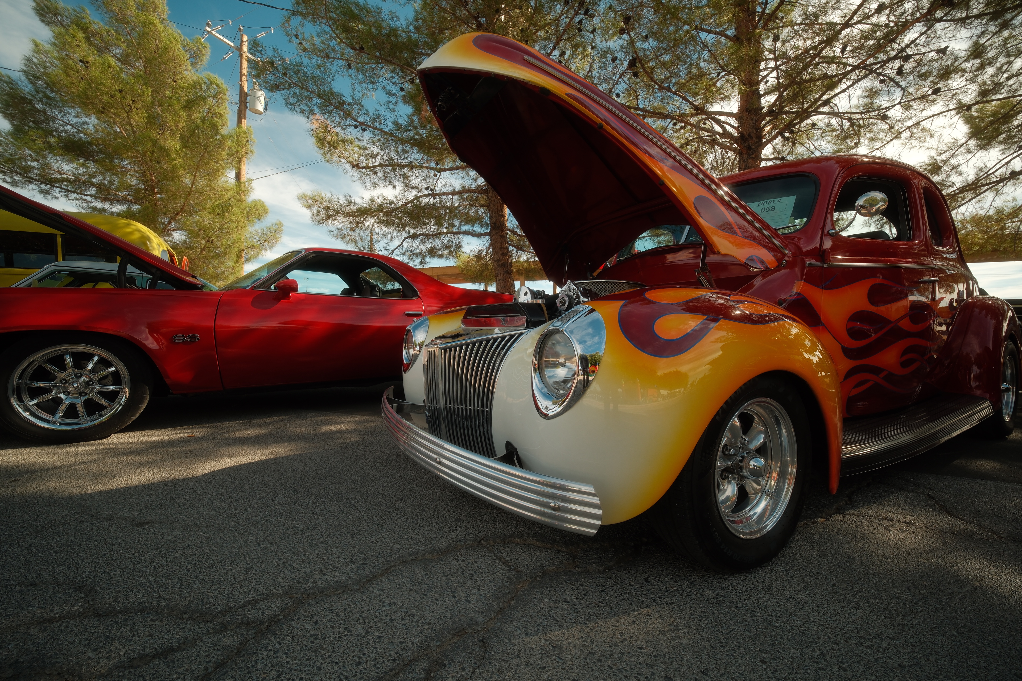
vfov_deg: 81.2
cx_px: 511
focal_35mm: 14
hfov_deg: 104.3
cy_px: 340
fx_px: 397
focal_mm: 9
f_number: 5.6
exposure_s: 1/180
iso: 125
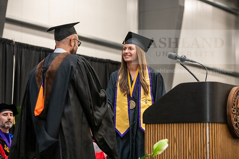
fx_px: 770
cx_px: 120
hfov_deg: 17.6
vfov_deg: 11.8
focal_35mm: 116
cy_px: 80
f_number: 4
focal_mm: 116
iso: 3200
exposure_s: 1/200
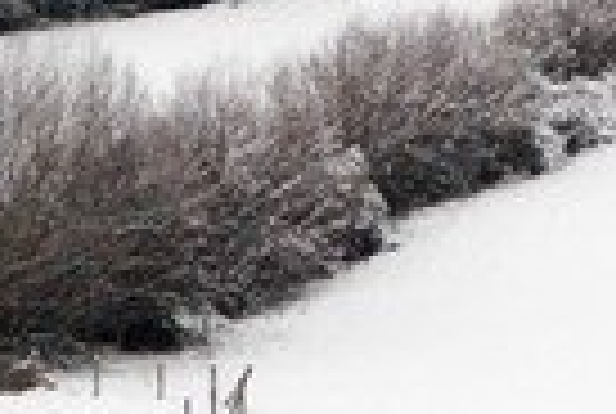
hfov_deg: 4.2
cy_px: -378
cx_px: 256
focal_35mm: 489
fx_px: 8386
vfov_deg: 2.8
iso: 1600
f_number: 8
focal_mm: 70
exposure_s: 1/1000
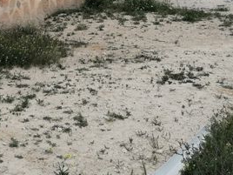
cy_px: -13
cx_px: 30
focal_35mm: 71
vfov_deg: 19.9
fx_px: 478
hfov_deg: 26.6
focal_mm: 4.75
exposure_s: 1/1595
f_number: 1.8
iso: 50
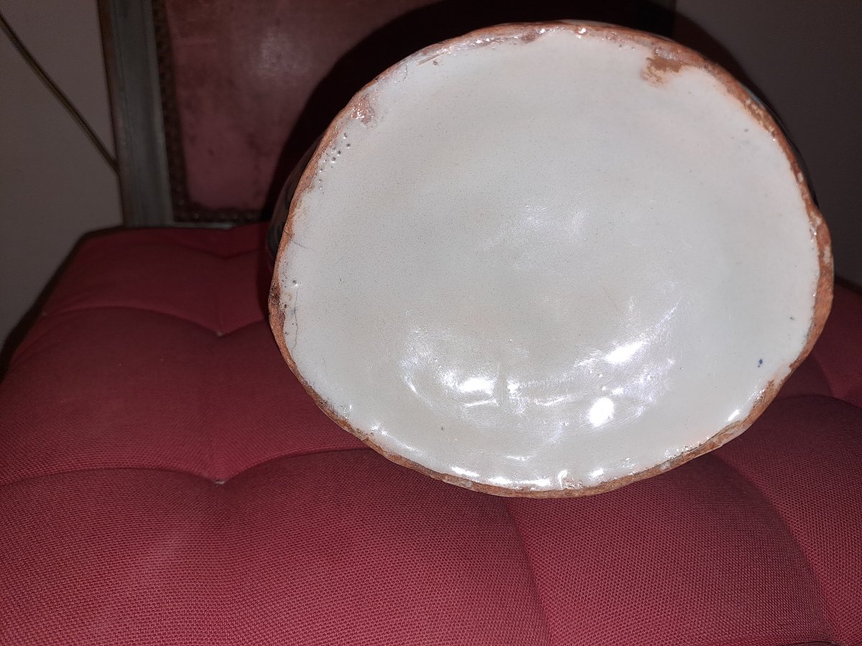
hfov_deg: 69.4
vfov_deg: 54.9
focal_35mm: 25
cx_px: 431
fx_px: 623
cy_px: 323
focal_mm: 4.65
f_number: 1.8
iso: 80
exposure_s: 1/100
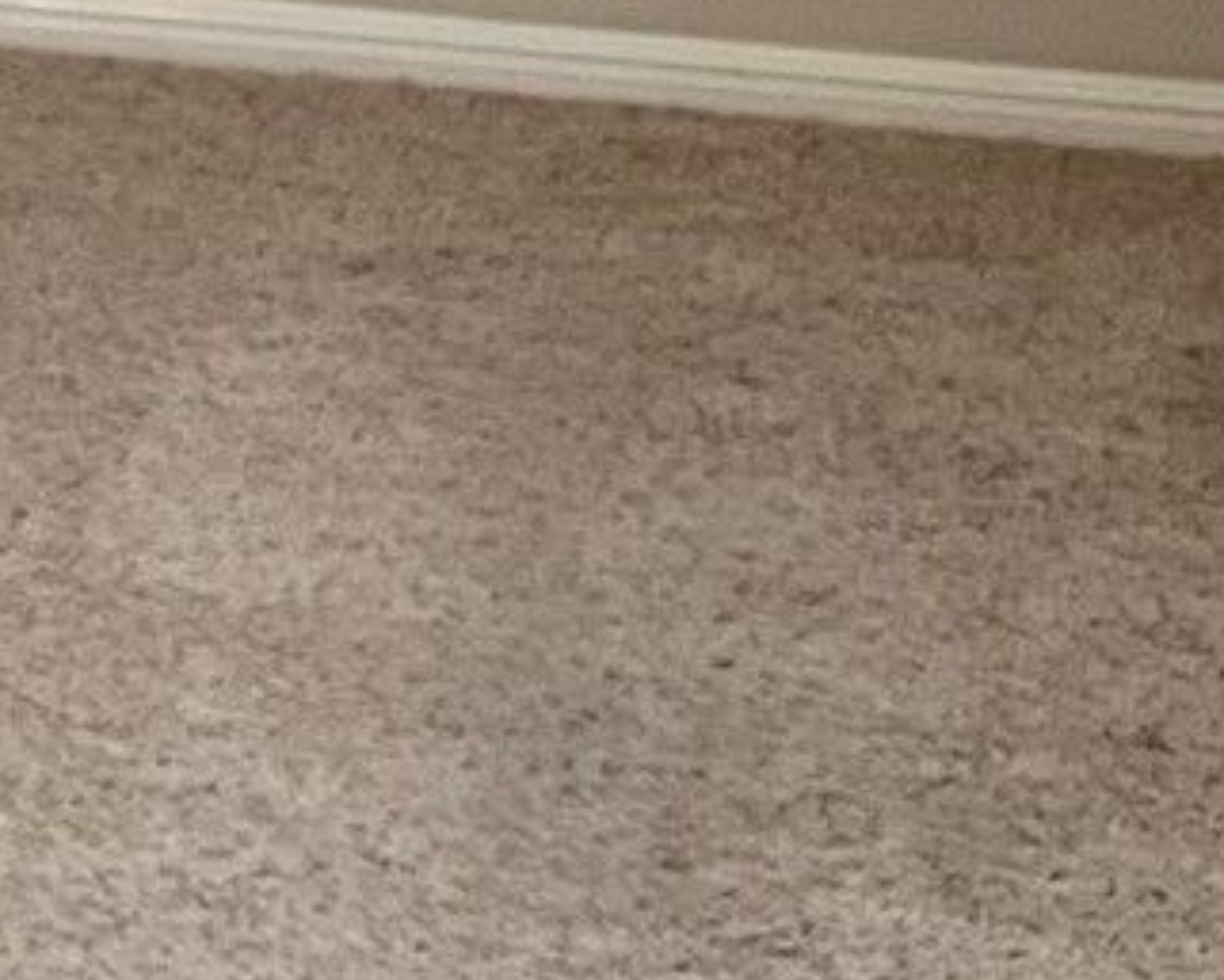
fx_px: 5870
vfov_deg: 8.9
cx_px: -1438
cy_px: -1155
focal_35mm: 162
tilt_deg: -2.4
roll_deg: +0.7
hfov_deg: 10.6
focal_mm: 4.2
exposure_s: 1/60
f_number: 1.6
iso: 250
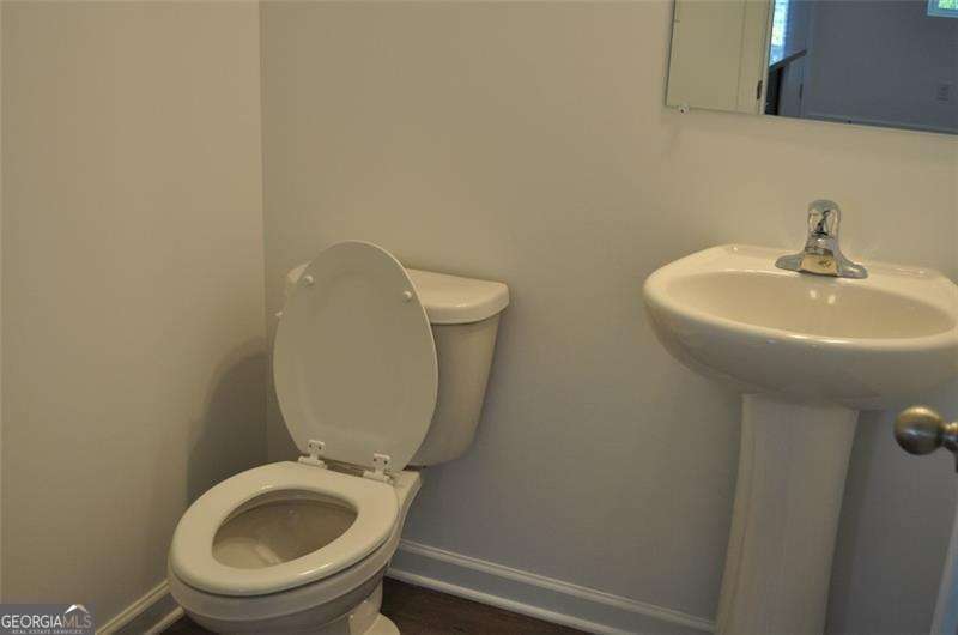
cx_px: 479
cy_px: 318
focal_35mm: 42
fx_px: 1115
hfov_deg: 46.5
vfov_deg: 31.8
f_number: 4.5
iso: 500
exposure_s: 1/60
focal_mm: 28
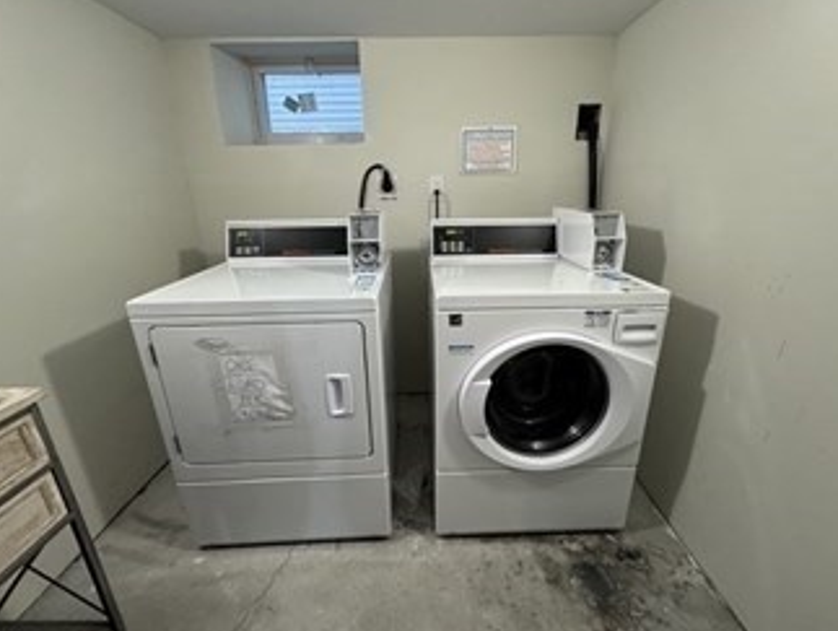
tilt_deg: -18.3
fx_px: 364
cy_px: 304
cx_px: 431
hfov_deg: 98.1
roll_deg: +0.8
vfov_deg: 81.8
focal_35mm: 15
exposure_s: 1/60
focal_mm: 2.22
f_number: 2.2
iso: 250
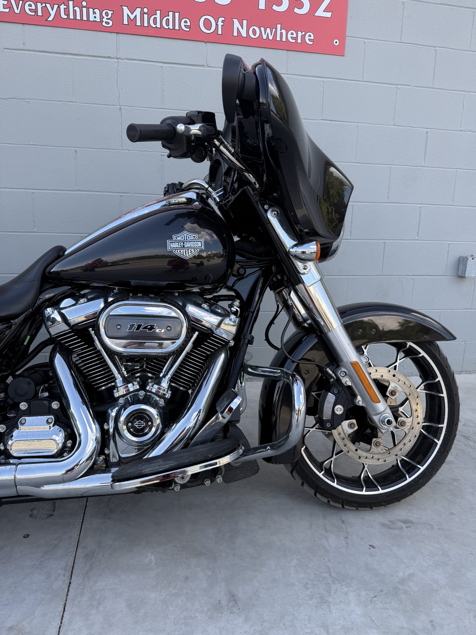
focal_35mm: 24
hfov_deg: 56.8
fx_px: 440
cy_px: 318
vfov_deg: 71.6
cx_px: 238
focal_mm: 6.76
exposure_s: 1/660
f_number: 1.78
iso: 80
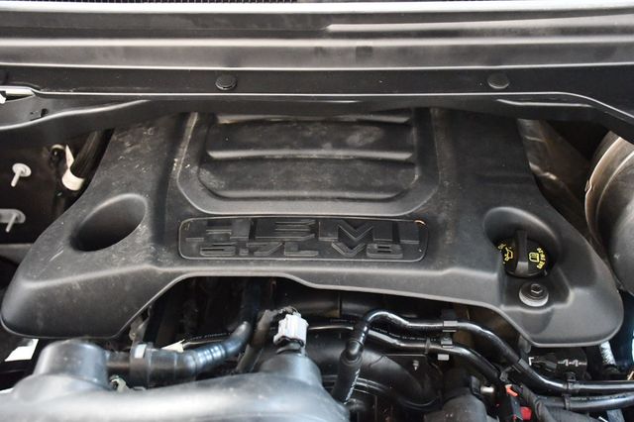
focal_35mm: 40
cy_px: 211
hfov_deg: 48.5
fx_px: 704
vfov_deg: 33.4
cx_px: 317
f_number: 4
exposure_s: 1/15
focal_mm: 27
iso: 12800
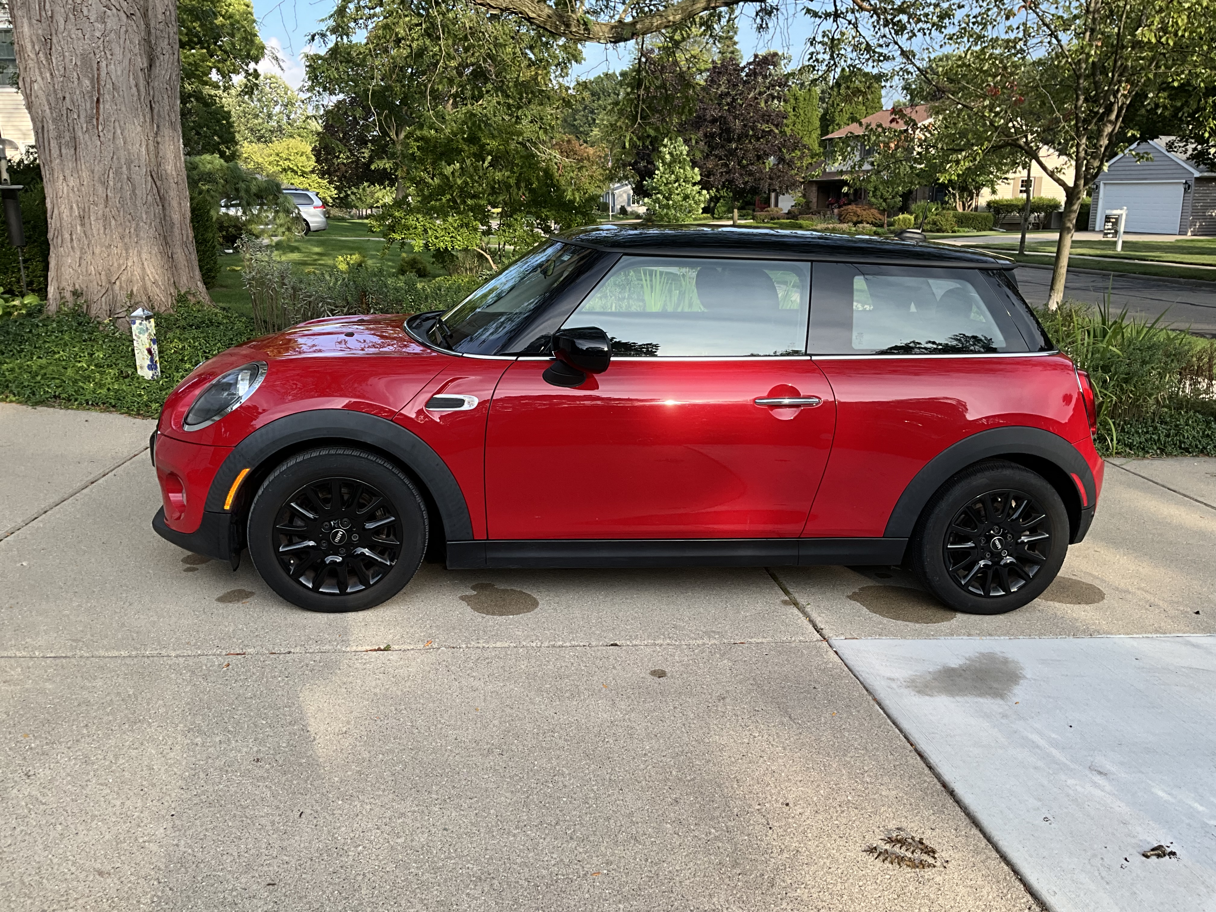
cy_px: 456
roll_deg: +1.2
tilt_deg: -15.8
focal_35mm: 29
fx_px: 1019
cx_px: 608
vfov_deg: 48.2
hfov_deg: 61.7
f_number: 1.8
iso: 25
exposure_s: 1/370
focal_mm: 3
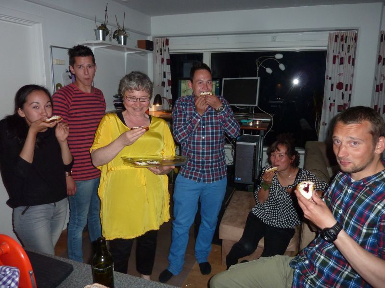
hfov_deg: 69.4
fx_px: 278
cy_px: 144
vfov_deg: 54.9
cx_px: 192
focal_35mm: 25
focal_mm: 4.1
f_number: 3.3
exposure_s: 1/125
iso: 200
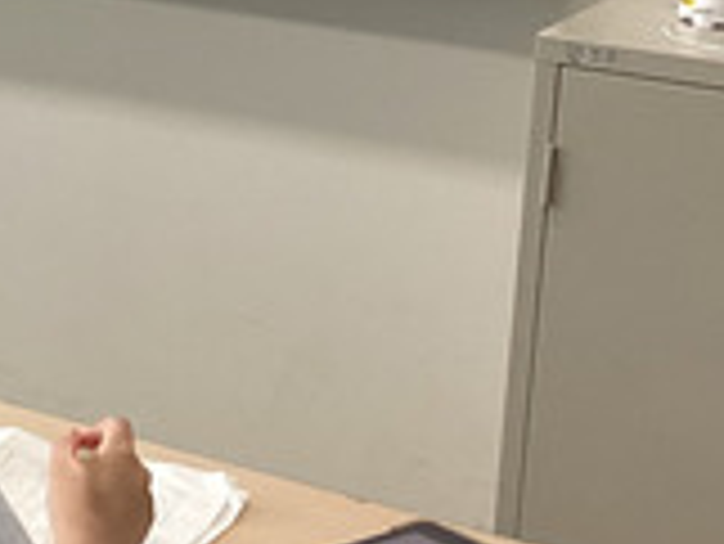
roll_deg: -1.4
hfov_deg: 14.7
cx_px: -409
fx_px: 2574
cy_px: -94
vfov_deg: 11.8
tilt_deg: -9.7
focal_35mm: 123
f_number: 2.4
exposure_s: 1/100
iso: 80
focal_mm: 3.3
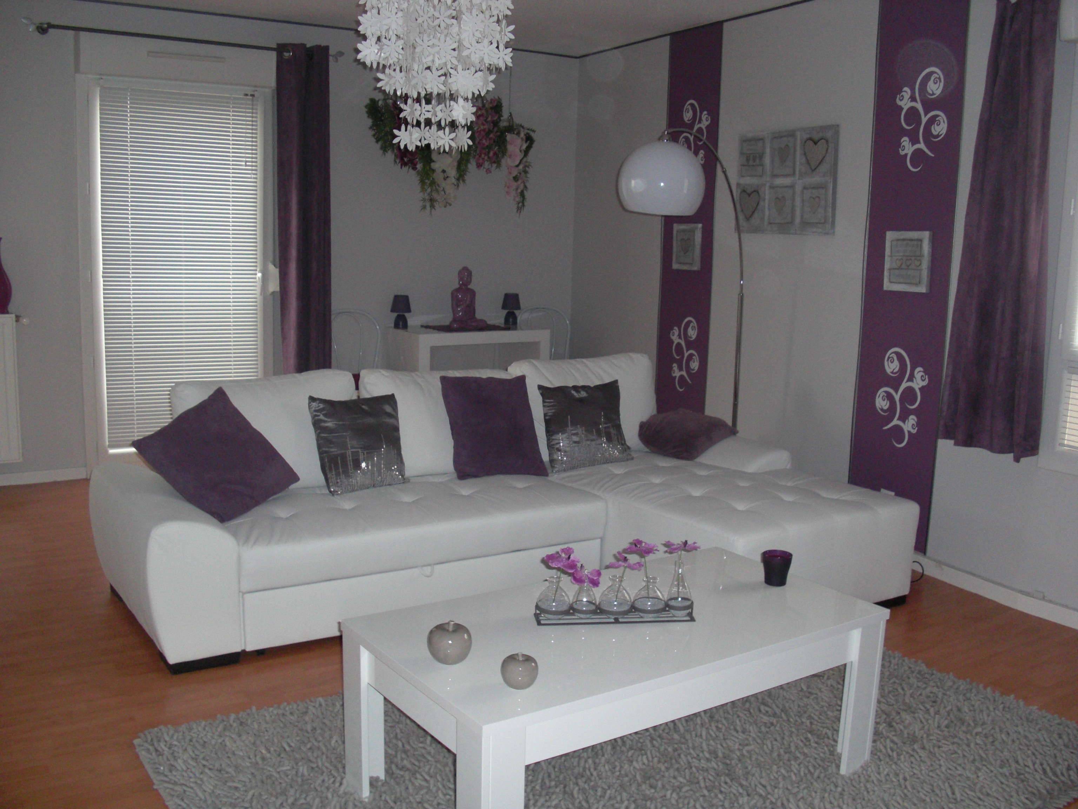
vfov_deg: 39.7
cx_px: 539
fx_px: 1121
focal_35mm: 36
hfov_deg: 51.4
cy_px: 404
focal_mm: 6.3
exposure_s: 1/60
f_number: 2.8
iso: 200
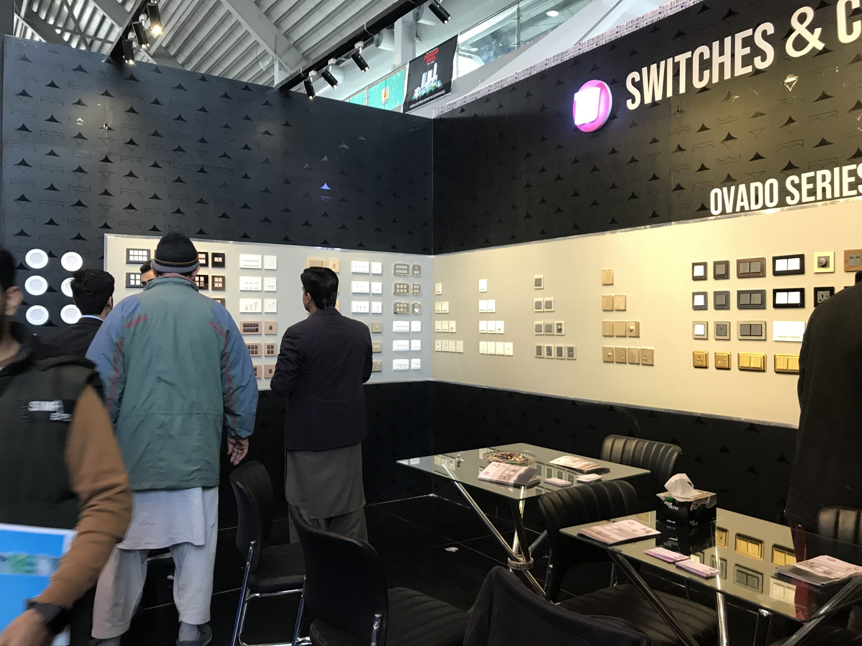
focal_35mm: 28
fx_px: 697
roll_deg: +0.1
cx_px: 431
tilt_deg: +0.9
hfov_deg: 63.4
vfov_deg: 49.7
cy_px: 323
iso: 40
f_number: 1.8
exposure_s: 1/17
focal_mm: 3.99
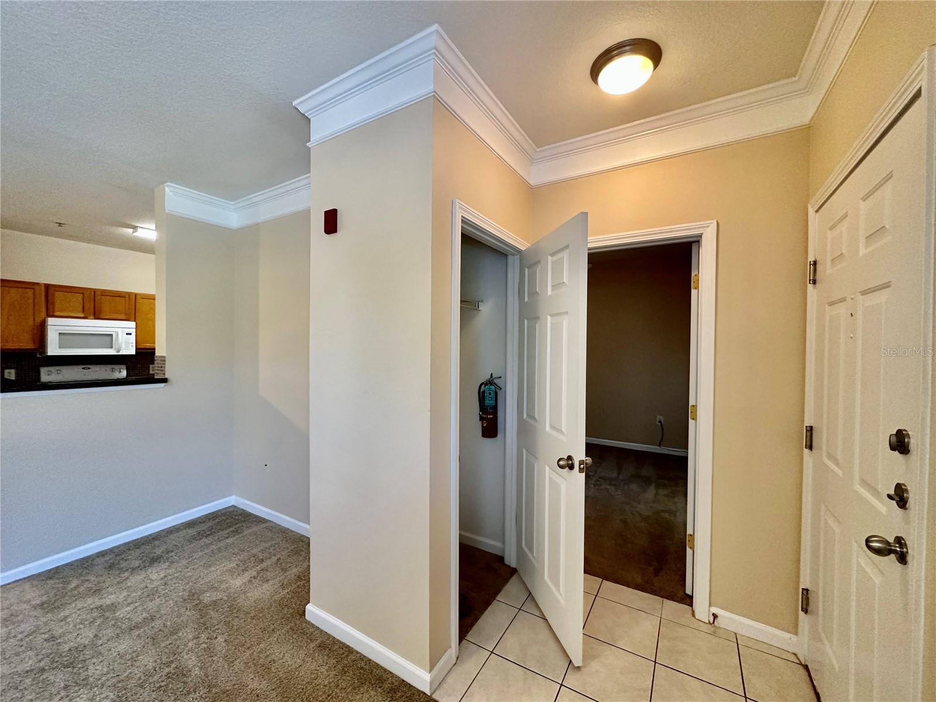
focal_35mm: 14
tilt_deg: -1.1
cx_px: 468
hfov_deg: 102.1
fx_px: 379
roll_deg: +0.0
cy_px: 351
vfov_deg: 85.7
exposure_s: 1/60
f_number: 2.2
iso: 320
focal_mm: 2.22
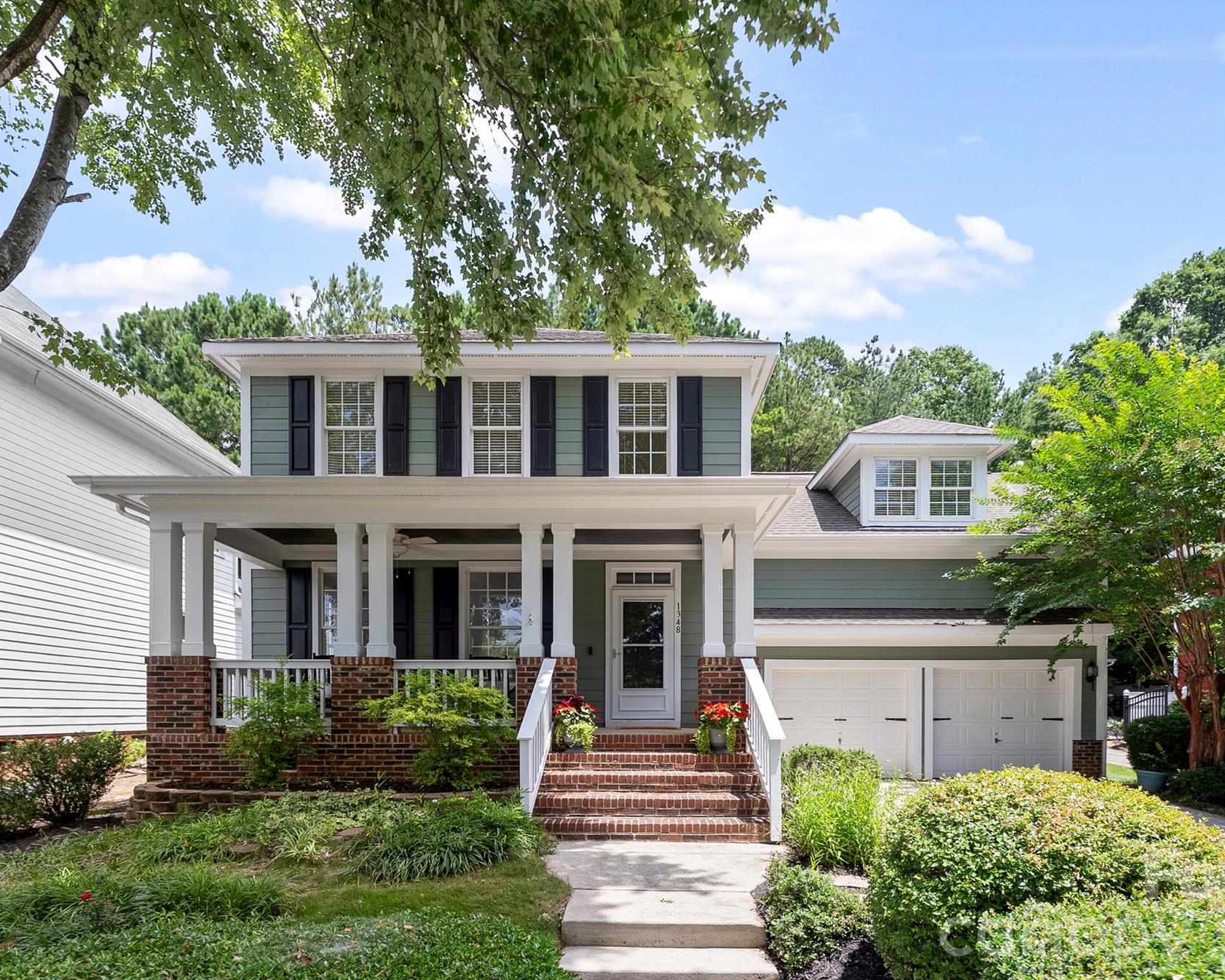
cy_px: 494
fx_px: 580
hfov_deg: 93.1
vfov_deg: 80.4
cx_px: 632
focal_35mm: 16
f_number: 9
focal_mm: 14
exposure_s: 1/100
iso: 250
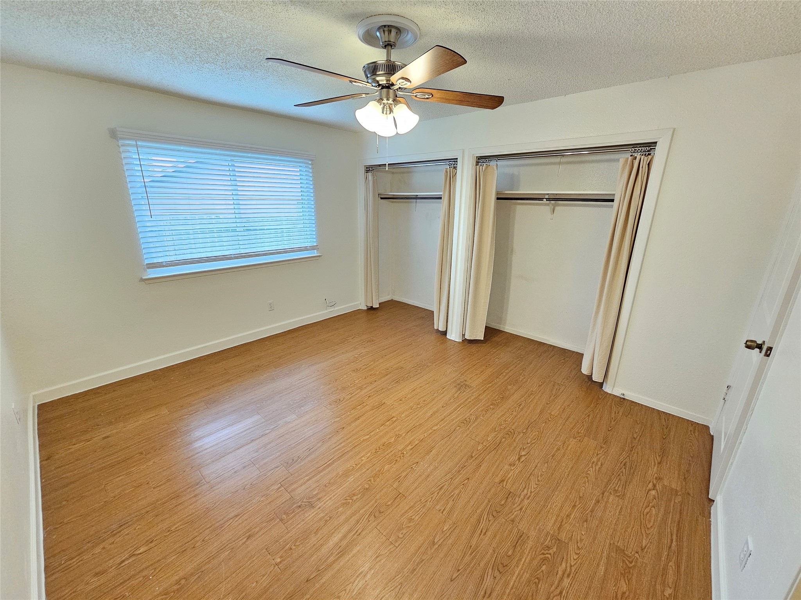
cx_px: 400
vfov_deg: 89.9
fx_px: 301
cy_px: 300
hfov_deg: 106.2
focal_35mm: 13
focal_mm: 2.2
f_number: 2.2
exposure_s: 1/60
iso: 400
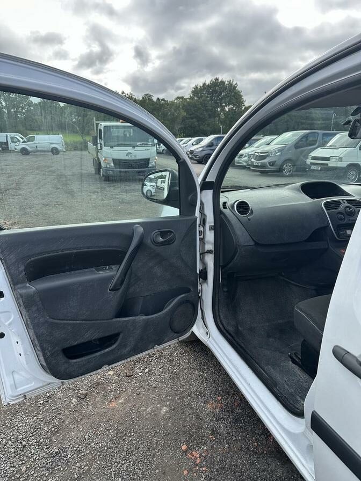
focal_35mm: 24
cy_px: 240
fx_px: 334
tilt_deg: -16.2
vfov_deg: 71.6
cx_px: 180
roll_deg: +0.2
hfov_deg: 56.8
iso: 80
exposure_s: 1/1495
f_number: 1.78
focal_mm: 6.86
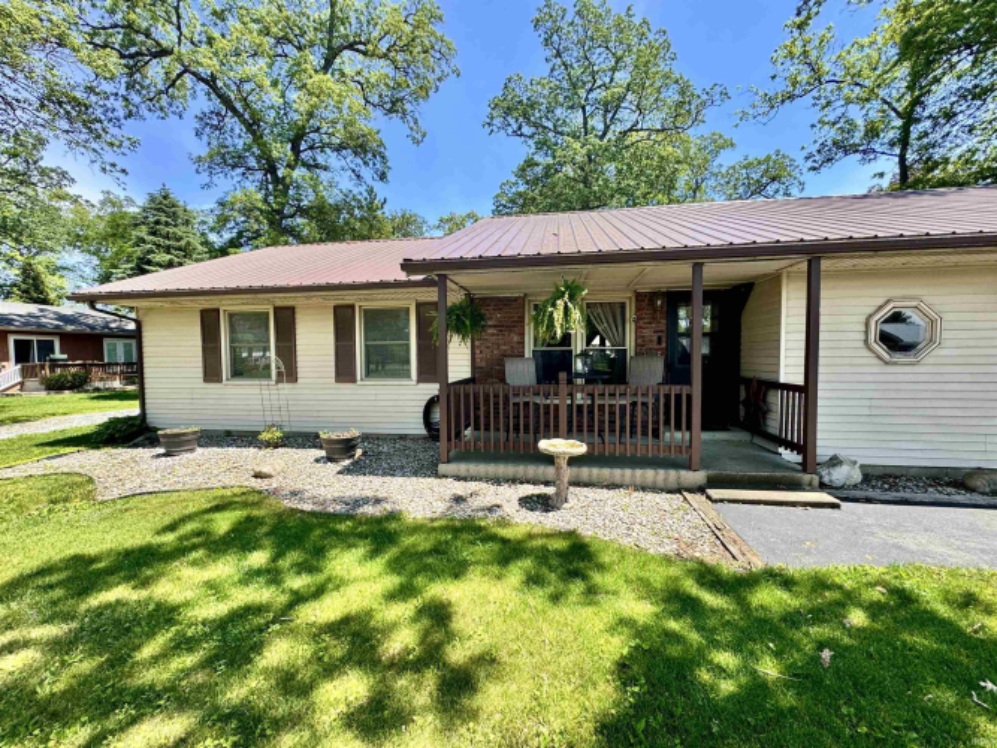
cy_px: 374
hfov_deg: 102.1
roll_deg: +0.1
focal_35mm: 14
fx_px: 403
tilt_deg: -3.4
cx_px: 498
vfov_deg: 85.7
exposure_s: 1/470
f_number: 2.2
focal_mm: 2.22
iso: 40
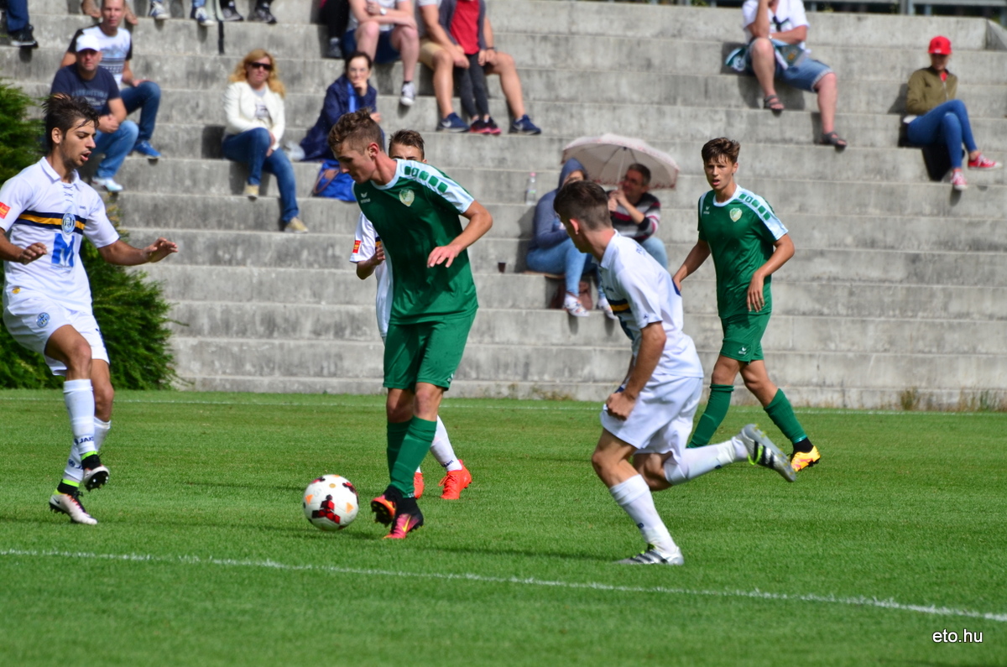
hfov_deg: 4.6
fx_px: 12562
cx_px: 504
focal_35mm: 450
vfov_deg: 3.0
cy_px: 334
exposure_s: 1/2000
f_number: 6.3
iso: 400
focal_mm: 300
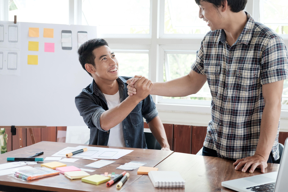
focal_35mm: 53
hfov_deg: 37.5
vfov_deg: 25.5
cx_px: 144
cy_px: 96
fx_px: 424
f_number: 3.2
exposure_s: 1/125
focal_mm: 35
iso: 320
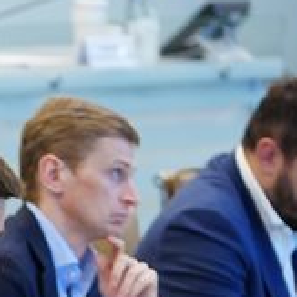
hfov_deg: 4.8
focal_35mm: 364
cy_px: 370
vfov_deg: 4.8
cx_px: -241
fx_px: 3533
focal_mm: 100
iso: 2500
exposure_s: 1/320
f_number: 2.8
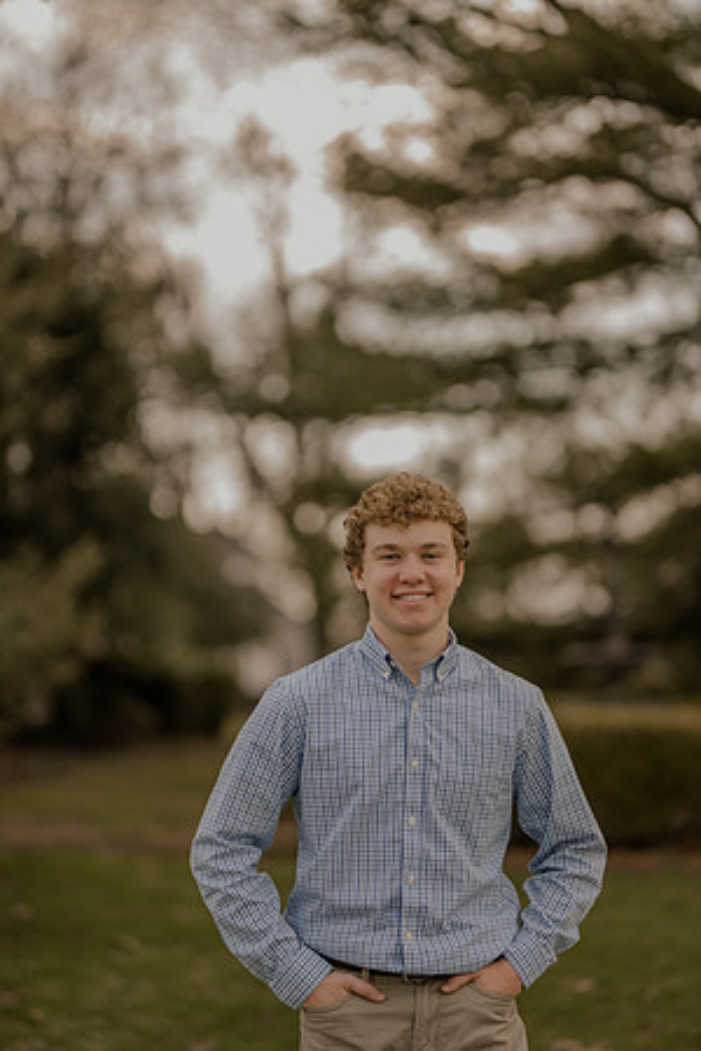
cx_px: 350
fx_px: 2483
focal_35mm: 85
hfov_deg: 16.1
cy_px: 526
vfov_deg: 23.9
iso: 100
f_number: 1.4
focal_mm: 85
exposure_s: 1/800
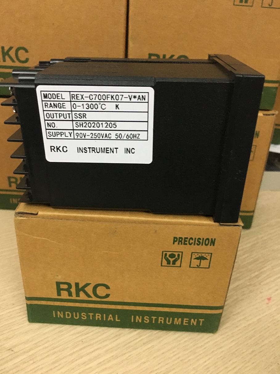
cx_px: 140
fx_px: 313
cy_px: 187
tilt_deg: -26.8
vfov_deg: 61.6
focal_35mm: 29
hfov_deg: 48.2
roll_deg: -2.5
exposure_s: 1/17
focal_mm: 4.15
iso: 200
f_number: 2.2
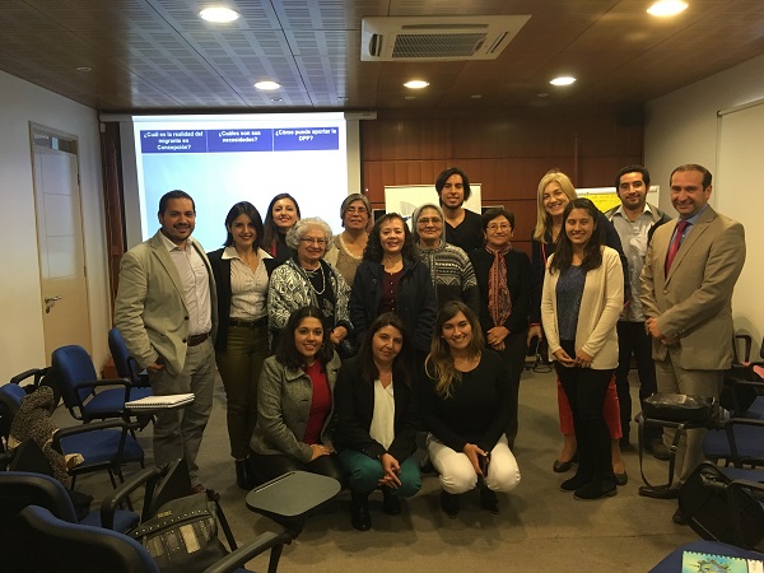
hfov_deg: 61.7
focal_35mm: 29
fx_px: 640
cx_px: 382
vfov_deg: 48.2
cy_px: 286
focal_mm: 4.15
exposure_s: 1/33
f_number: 2.2
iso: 160
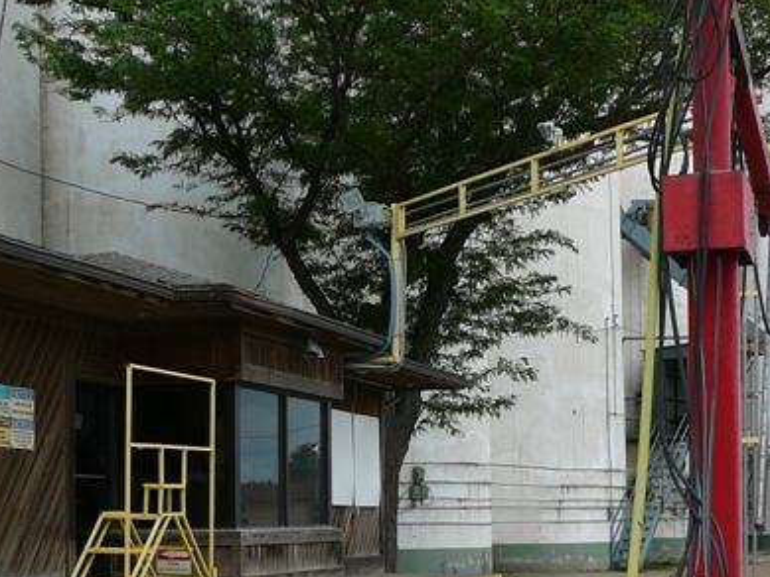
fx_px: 1534
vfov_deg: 20.8
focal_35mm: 69
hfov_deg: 28.2
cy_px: 522
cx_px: 428
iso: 80
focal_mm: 5.2
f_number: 2.8
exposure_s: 1/640
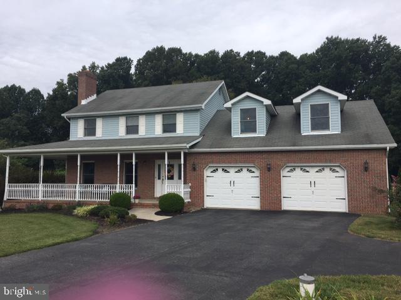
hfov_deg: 61.7
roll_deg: +0.2
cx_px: 200
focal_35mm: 29
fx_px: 336
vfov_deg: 48.2
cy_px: 150
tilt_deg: +5.0
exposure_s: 1/884
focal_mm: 4.15
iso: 25
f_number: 2.2
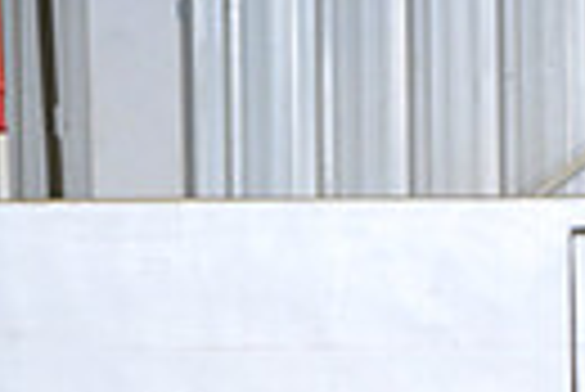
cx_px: 1296
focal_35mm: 889
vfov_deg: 1.6
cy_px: 327
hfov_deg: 2.3
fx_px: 14462
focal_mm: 200
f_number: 4.5
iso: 2500
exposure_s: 1/200
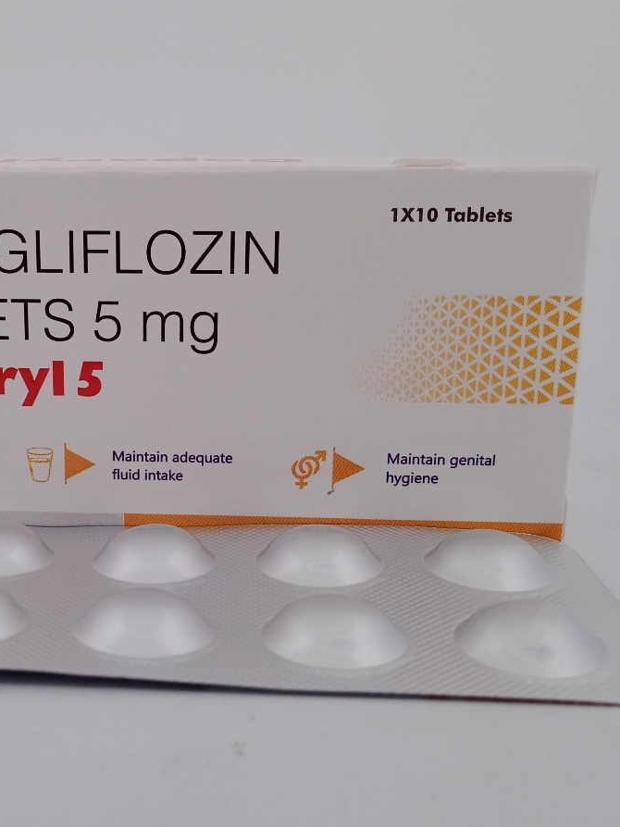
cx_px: 131
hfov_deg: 30.2
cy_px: 414
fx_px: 1123
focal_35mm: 47
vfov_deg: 40.4
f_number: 2.2
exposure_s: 1/209
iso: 100
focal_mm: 3.43
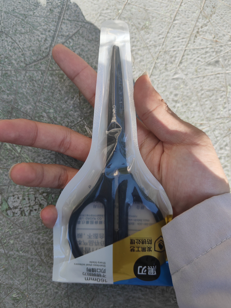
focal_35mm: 24
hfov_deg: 56.8
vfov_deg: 71.6
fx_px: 214
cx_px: 116
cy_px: 154
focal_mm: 5.59
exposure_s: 1/228
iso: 50
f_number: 1.8
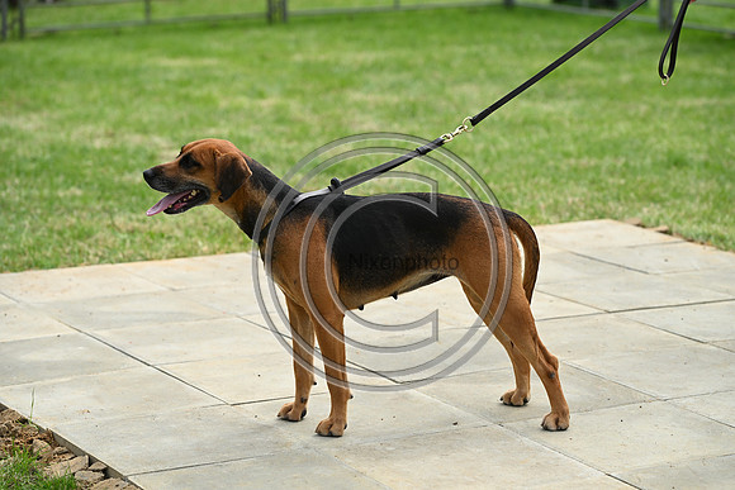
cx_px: 368
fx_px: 2491
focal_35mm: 122
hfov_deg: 16.8
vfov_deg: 11.2
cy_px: 245
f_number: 4.5
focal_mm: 122
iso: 200
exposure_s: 1/1000
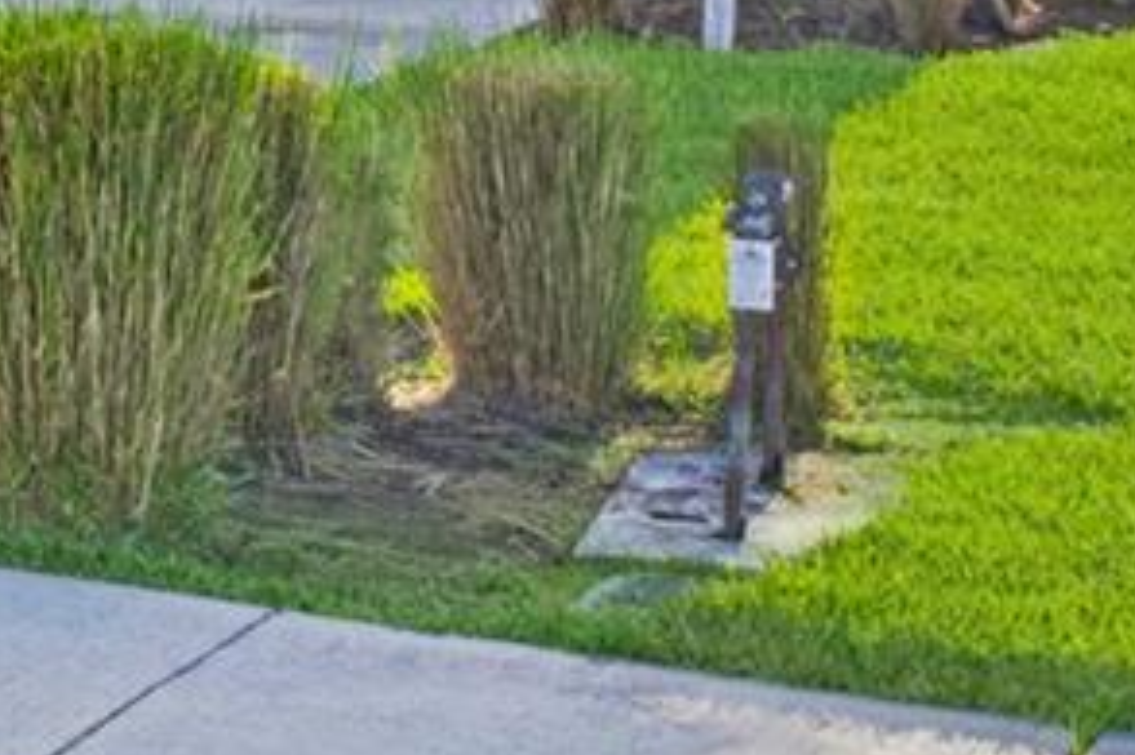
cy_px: -800
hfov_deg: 14.5
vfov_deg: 10.2
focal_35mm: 123
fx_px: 3867
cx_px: -949
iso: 100
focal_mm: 15
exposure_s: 1/100
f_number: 16
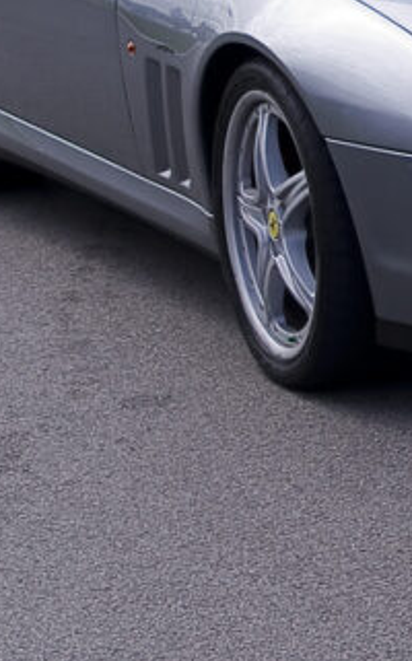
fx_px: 3043
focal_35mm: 169
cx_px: 680
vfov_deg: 12.3
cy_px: 41
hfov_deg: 7.6
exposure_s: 1/500
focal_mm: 35
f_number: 6.3
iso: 200
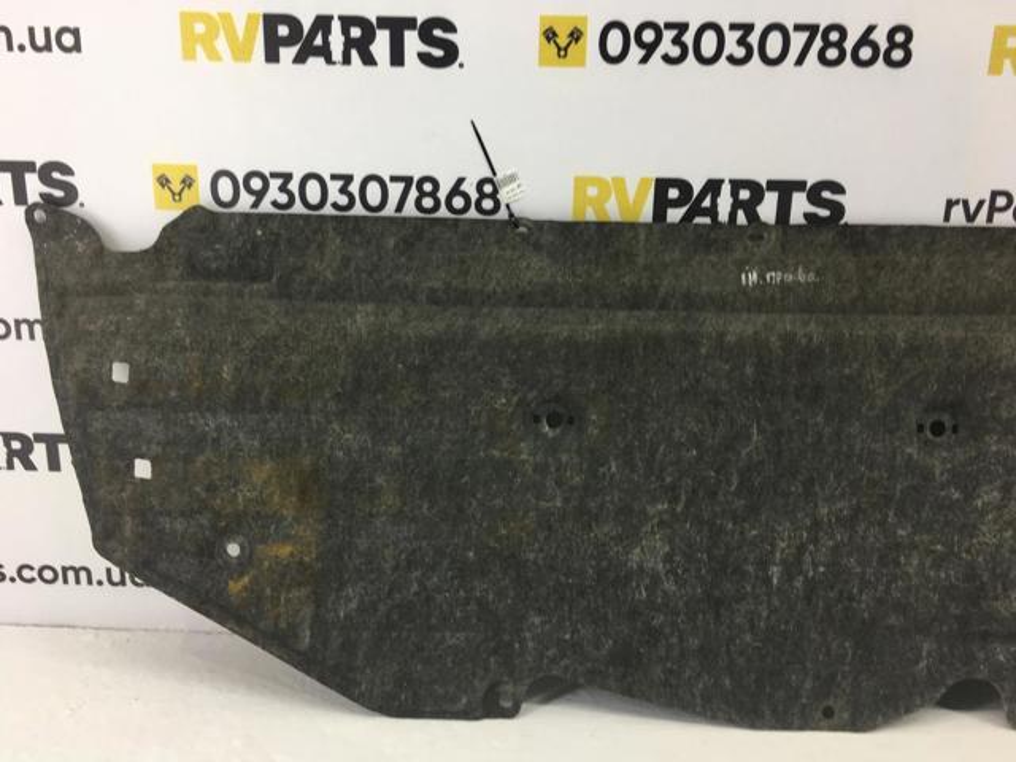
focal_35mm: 29
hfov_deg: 61.7
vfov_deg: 48.2
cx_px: 508
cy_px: 381
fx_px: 851
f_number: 2.2
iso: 32
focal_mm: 4.15
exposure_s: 1/50
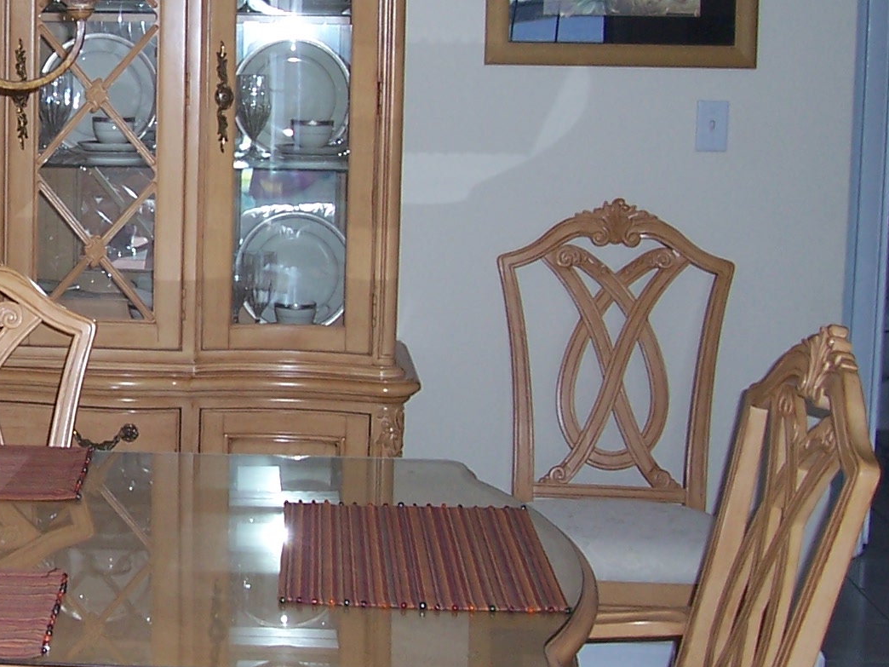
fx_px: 1926
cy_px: 232
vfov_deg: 19.6
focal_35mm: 75
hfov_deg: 24.7
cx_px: -23
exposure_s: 1/60
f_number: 2.7
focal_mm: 5.6
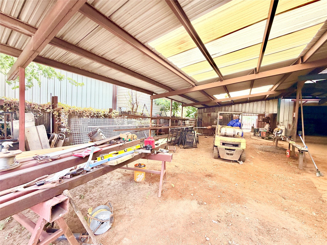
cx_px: 164
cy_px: 122
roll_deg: -2.2
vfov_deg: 85.7
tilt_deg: -2.1
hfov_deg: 102.1
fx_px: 132
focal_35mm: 14
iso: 50
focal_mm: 2.22
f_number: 2.2
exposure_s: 1/134
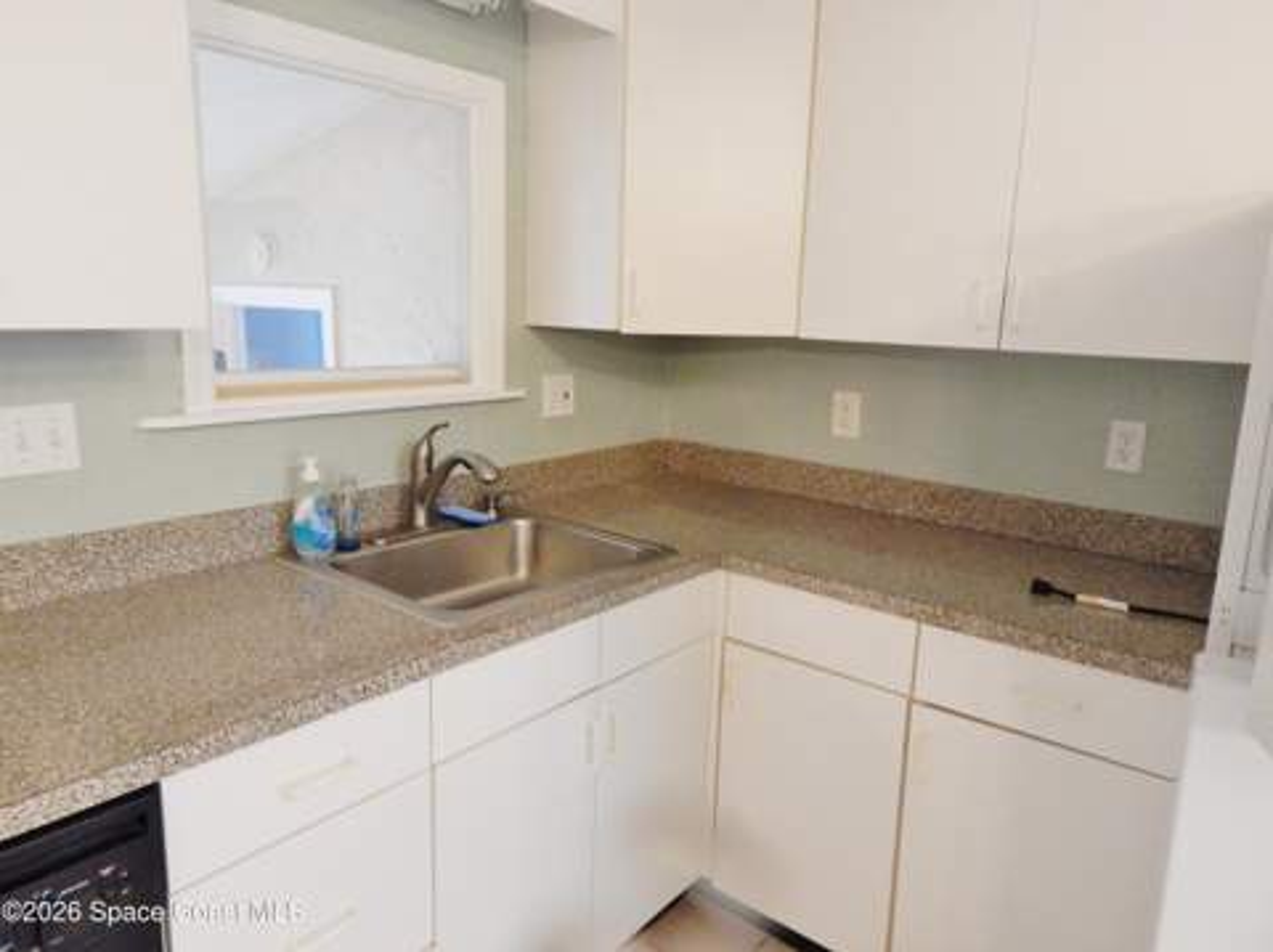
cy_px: 476
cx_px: 636
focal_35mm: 22
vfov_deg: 61.0
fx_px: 808
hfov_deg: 76.4
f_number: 3
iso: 400
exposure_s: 1/30
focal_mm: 4
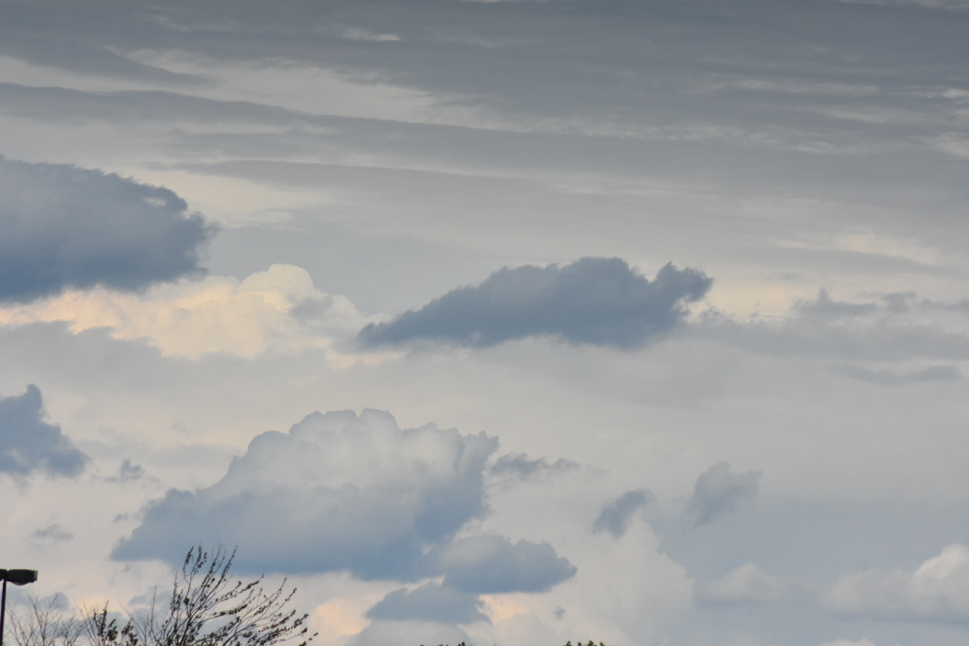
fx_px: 6863
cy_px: 323
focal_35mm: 255
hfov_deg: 8.1
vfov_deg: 5.4
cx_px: 484
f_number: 8
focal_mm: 170
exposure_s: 1/4000
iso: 800
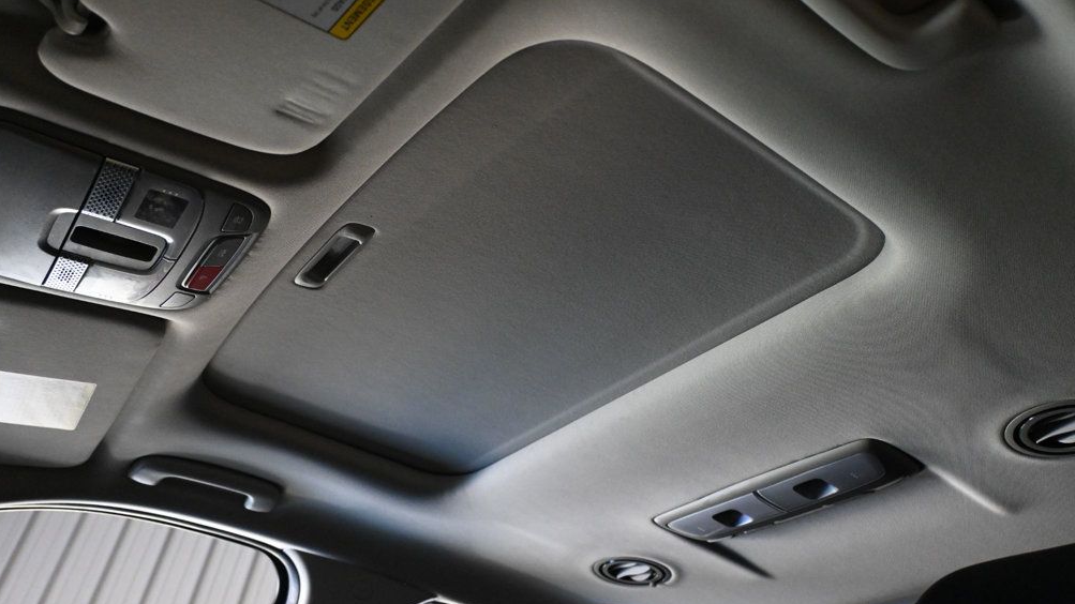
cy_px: 278
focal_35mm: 31
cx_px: 543
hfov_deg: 62.2
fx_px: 891
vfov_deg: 37.4
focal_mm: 19.5
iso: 3200
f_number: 3.8
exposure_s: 1/100
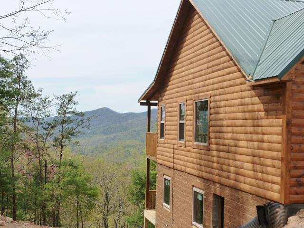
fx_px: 501
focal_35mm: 57
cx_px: 152
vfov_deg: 25.7
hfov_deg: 33.8
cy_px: 114
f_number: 5
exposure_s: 1/640
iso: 160
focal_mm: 10.1
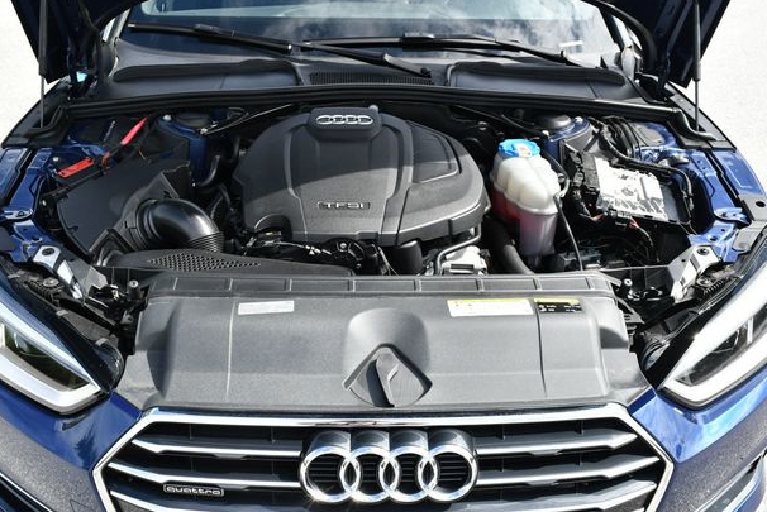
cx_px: 382
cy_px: 247
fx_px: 810
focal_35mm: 38
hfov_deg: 50.7
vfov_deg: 35.1
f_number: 7.1
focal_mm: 18
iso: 200
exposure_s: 1/250
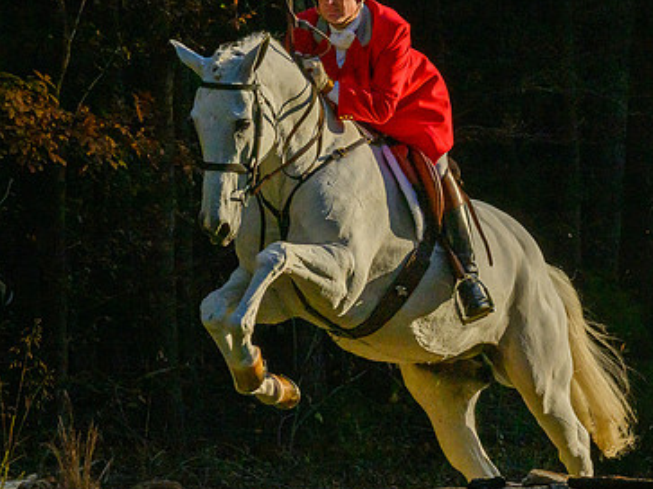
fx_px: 5940
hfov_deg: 6.3
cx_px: 430
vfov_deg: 4.7
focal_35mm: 315
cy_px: 341
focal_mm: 160
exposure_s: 1/1000
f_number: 22
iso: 1250
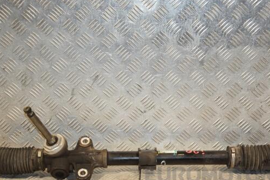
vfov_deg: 19.7
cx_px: 135
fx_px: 517
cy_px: 102
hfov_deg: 29.3
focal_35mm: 69
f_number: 5
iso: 800
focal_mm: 38
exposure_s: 1/200
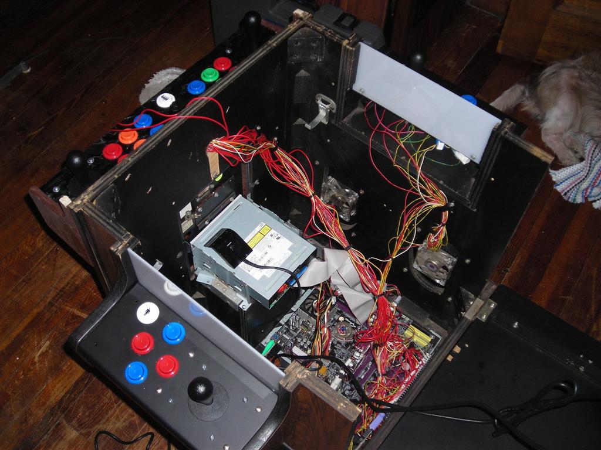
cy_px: 225
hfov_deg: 49.0
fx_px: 660
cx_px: 300
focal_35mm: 38
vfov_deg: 37.7
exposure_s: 1/60
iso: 97
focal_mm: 6.3
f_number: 3.2
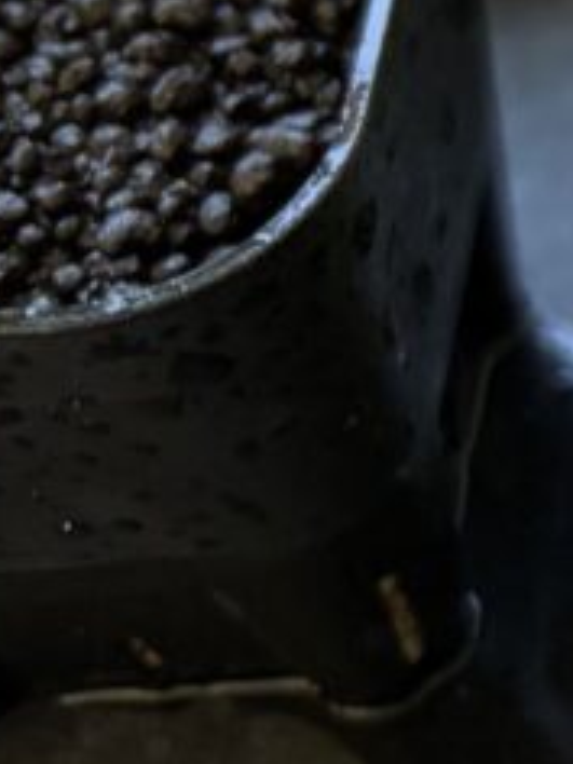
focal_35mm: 113
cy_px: -62
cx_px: 1560
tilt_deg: -48.2
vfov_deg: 16.9
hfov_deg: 10.4
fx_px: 2494
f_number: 1.6
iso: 125
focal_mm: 5.96
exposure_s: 1/60
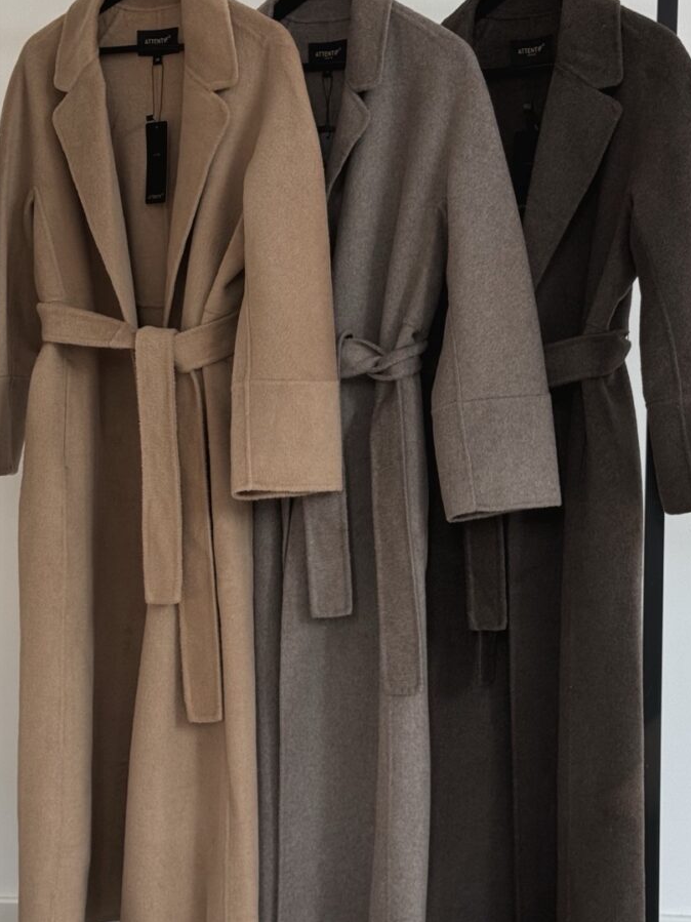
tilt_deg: -2.3
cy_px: 478
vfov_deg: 33.8
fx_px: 1517
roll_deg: -0.3
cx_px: 341
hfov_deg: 25.7
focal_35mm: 57
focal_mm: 6.76
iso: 64
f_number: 1.78
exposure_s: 1/174
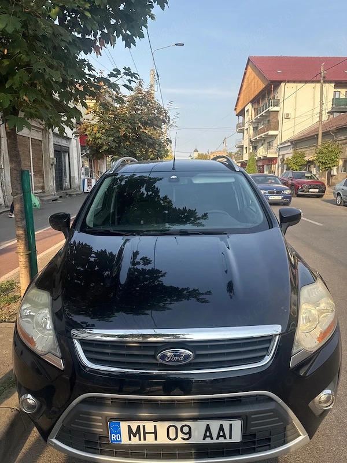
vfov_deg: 71.6
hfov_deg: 56.8
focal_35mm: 24
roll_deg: -0.1
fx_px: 321
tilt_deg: -8.4
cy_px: 232
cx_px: 174
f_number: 1.78
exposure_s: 1/1818
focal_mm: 6.76
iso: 80
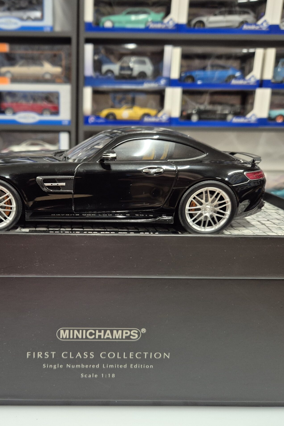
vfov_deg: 58.7
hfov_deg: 40.4
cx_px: 86
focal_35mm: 32
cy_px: 213
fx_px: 379
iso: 400
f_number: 1.8
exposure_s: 1/100
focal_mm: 5.4
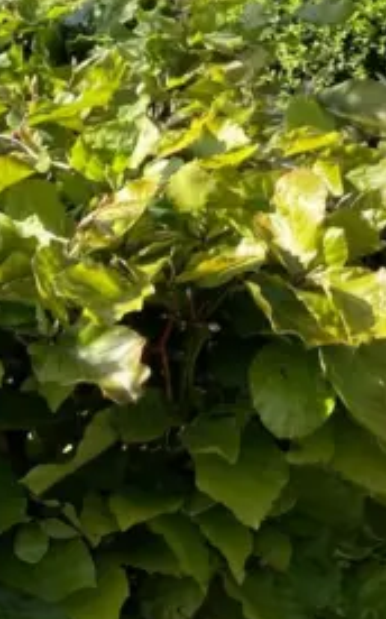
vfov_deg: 19.3
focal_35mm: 100
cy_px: -177
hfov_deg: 11.4
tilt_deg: -4.0
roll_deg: -0.7
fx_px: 1687
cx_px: 846
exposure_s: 1/1838
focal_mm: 4.25
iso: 32
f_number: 1.8
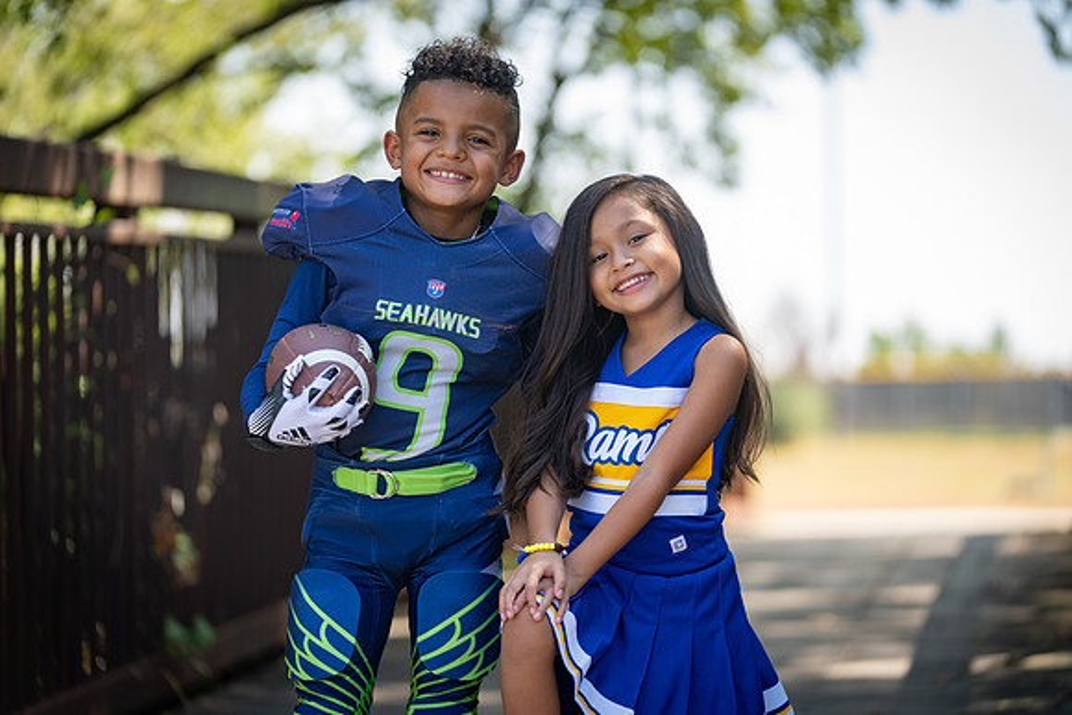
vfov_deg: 10.5
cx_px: 536
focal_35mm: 131
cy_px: 358
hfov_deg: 15.6
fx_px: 3902
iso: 100
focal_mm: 131
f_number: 2.8
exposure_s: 1/320
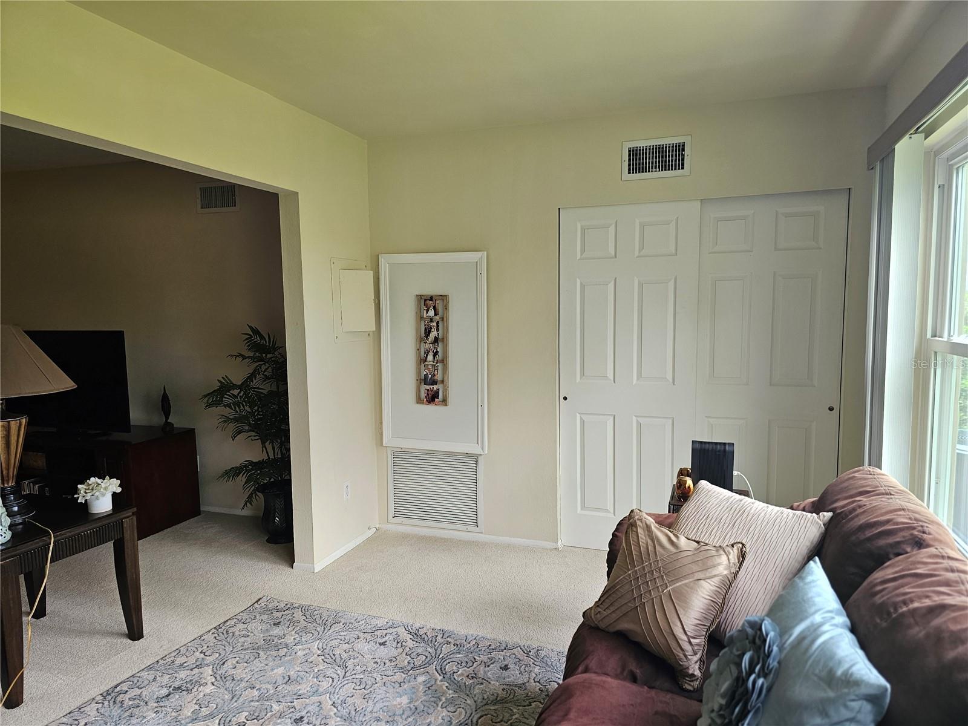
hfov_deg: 73.9
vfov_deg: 58.9
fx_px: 643
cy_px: 363
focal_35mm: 23
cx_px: 484
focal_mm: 6.3
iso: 100
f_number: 1.7
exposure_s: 1/120
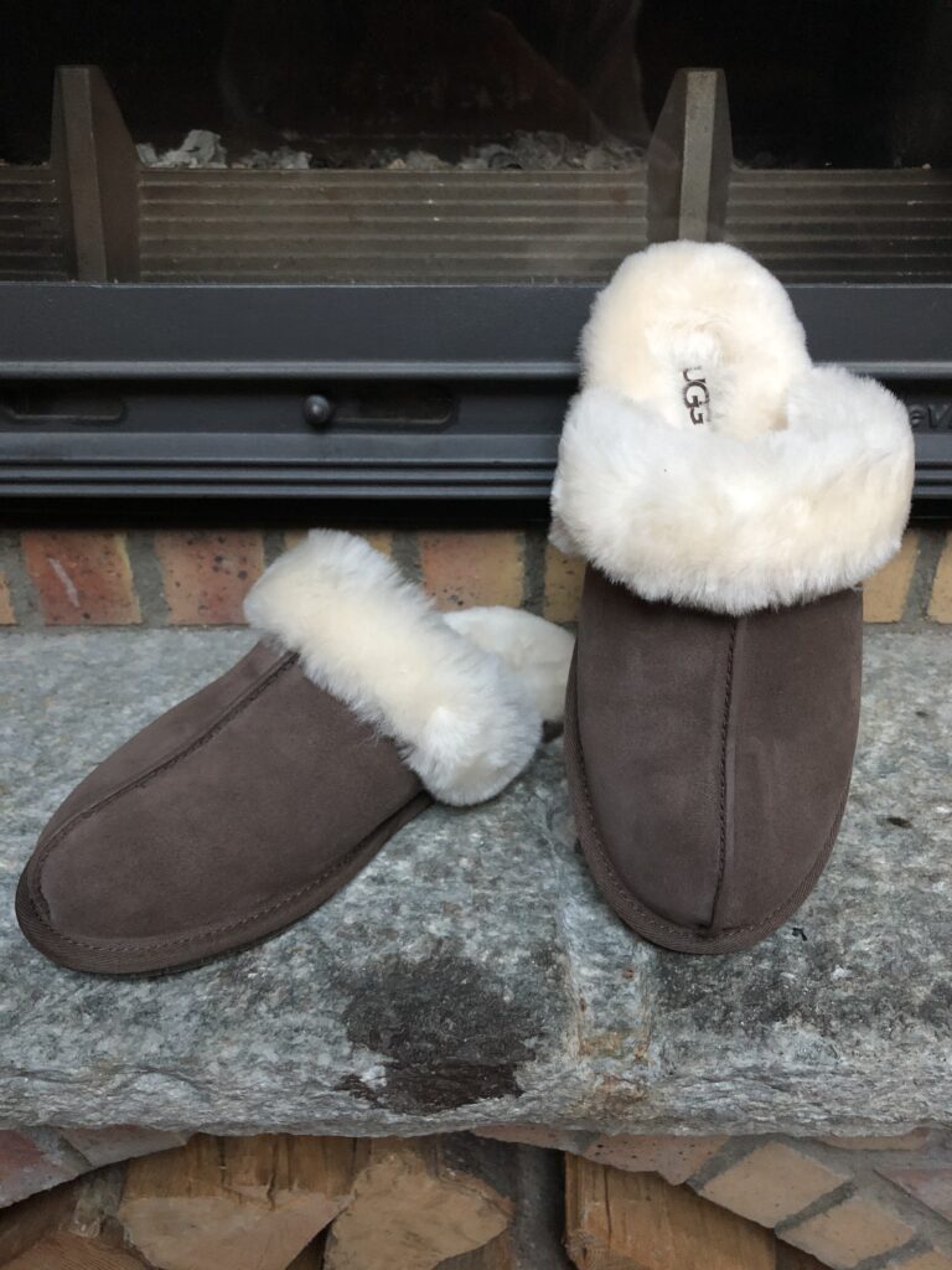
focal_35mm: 28
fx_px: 1027
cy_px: 635
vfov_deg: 63.4
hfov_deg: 49.7
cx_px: 476
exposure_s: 1/4
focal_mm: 4
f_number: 1.8
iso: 100
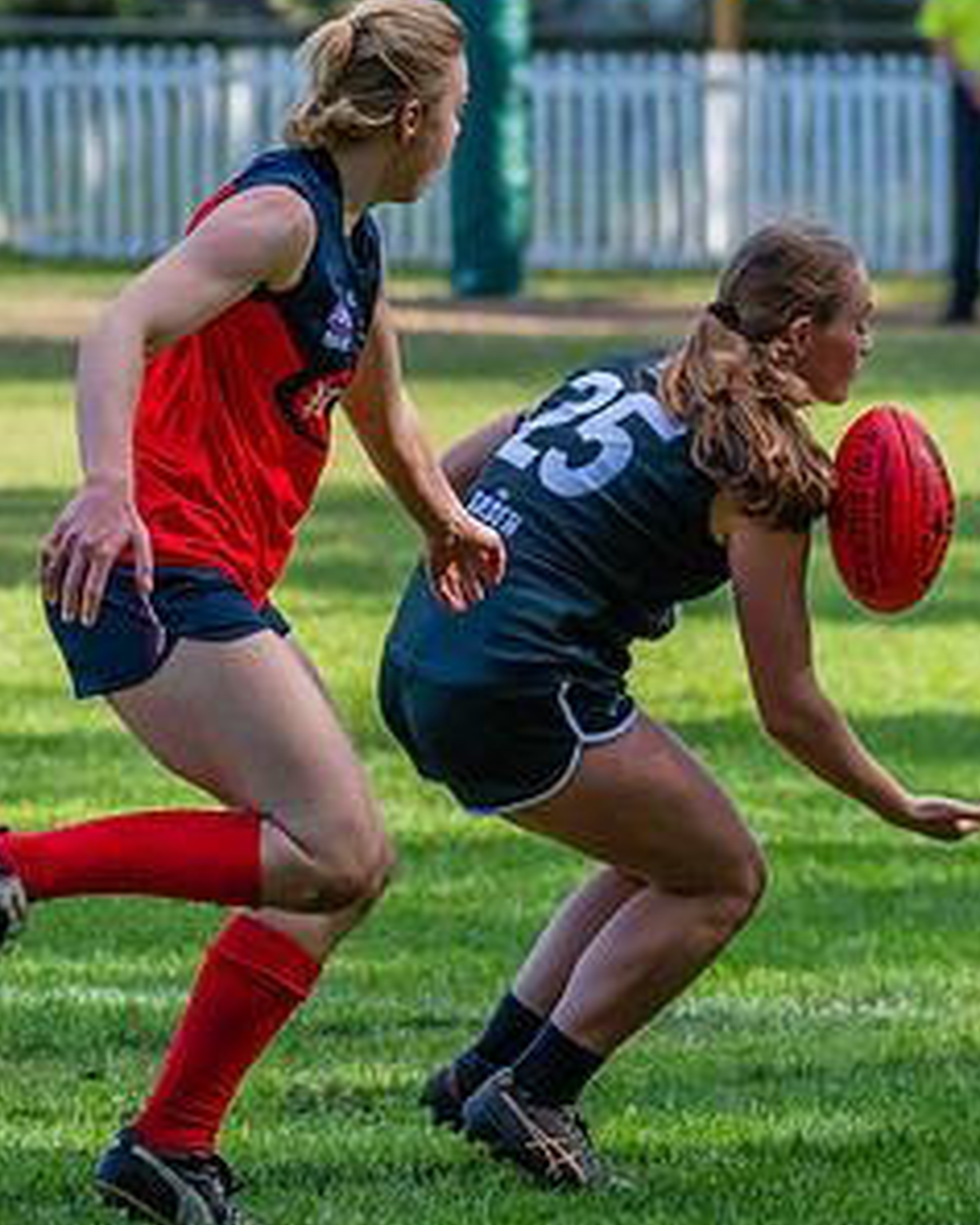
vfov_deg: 3.6
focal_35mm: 535
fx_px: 19387
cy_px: 553
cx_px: 507
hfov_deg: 2.9
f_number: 5.3
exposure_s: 1/1600
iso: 1250
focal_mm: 200
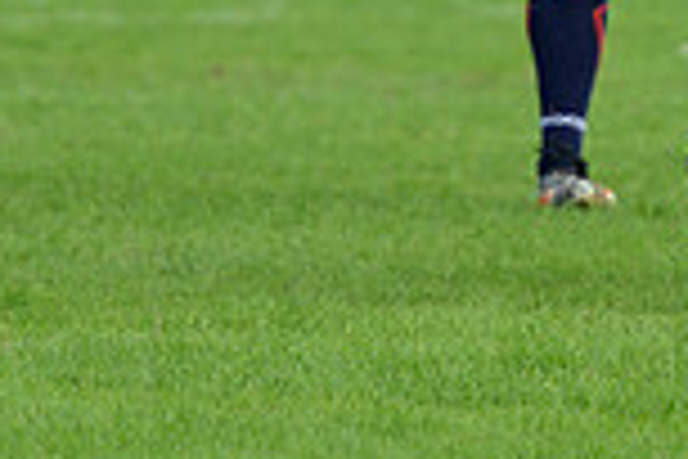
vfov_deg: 1.3
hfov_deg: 2.0
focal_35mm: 1024
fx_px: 19568
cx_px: 998
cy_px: -371
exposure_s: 1/500
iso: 500
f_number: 4
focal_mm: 270
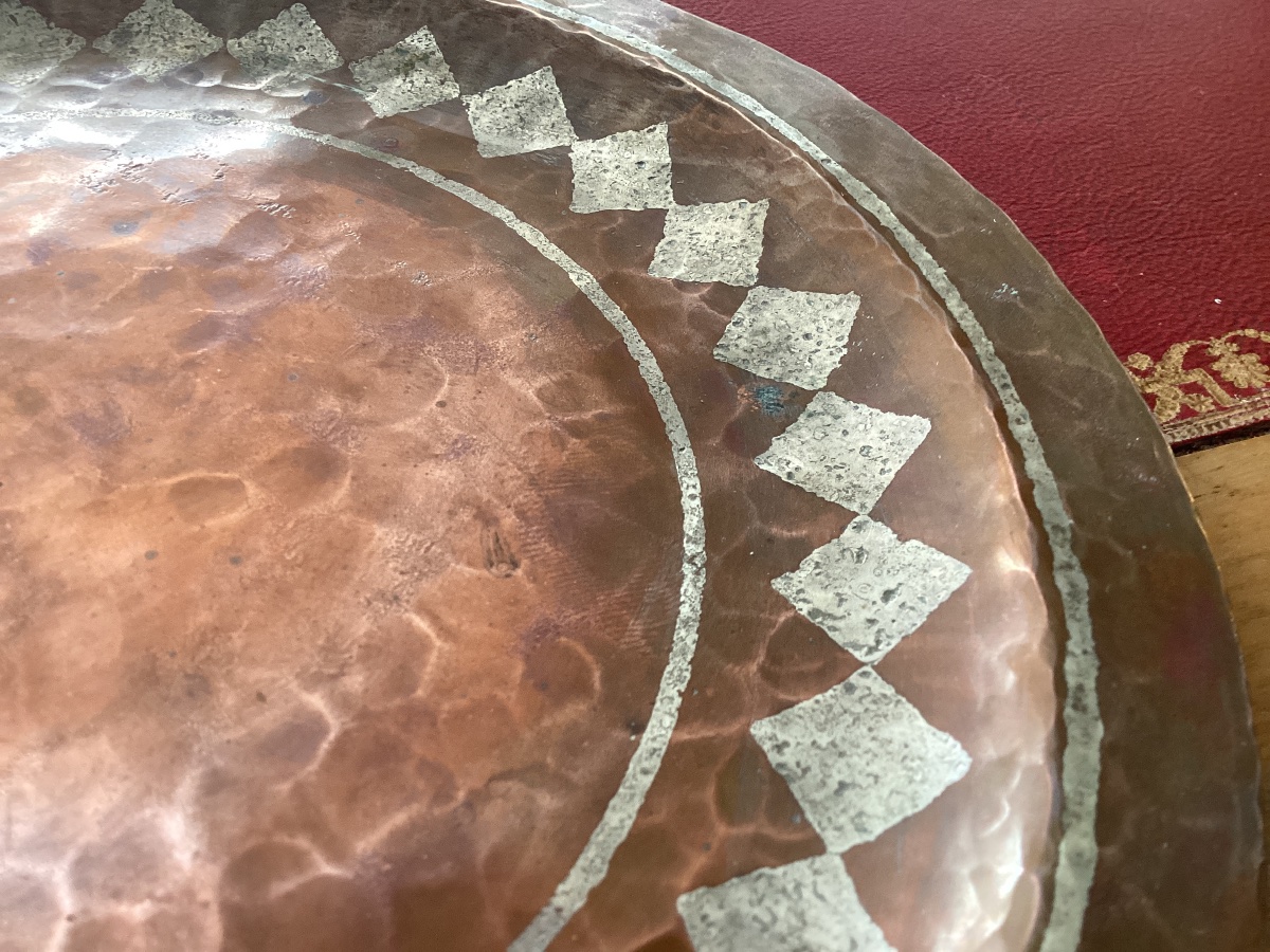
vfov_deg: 45.4
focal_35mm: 31
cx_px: 635
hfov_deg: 58.4
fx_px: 1137
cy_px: 476
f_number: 2.4
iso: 200
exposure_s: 1/60
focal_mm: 3.3
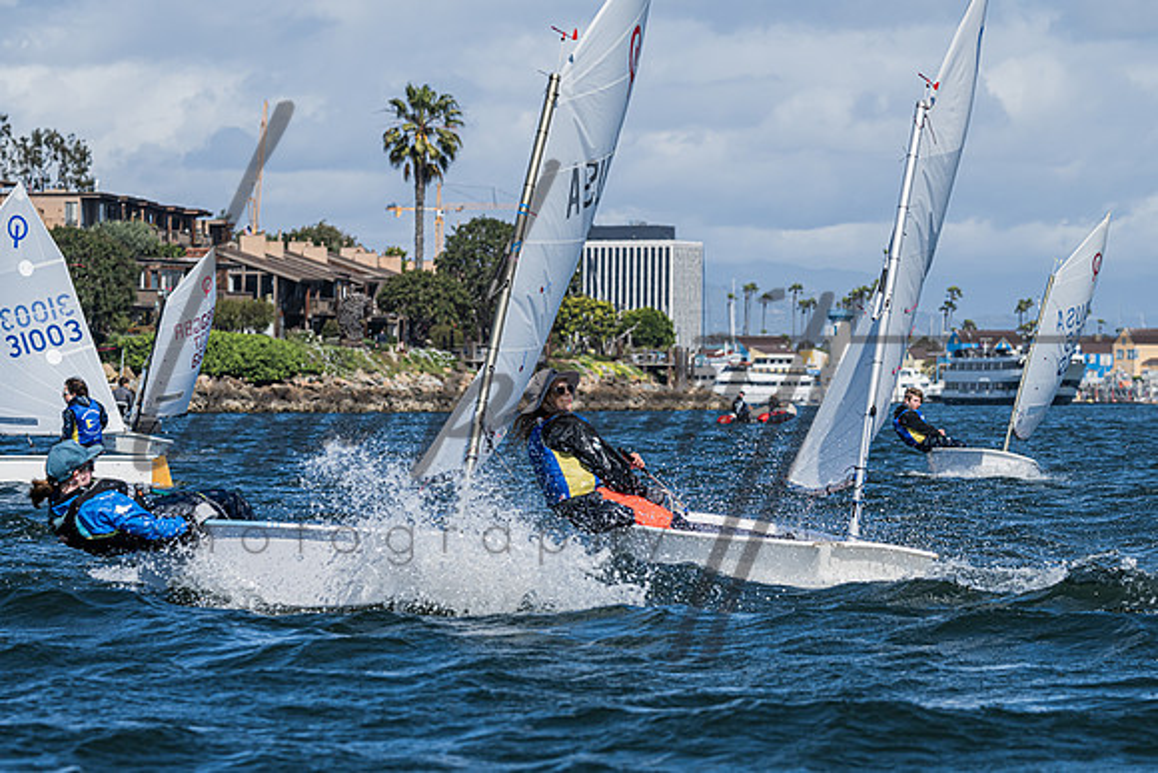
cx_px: 660
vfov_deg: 7.6
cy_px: 434
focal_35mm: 180
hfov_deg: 11.4
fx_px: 5788
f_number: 8
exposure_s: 1/1000
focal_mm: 155
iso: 320
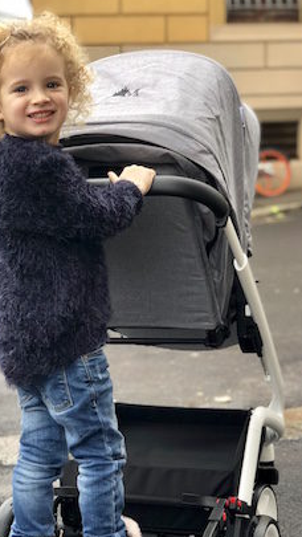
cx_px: 26
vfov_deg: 25.2
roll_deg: +1.2
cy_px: 349
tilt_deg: -9.8
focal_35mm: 84
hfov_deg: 14.3
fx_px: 1195
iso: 20
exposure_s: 1/50
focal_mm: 6
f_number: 2.4
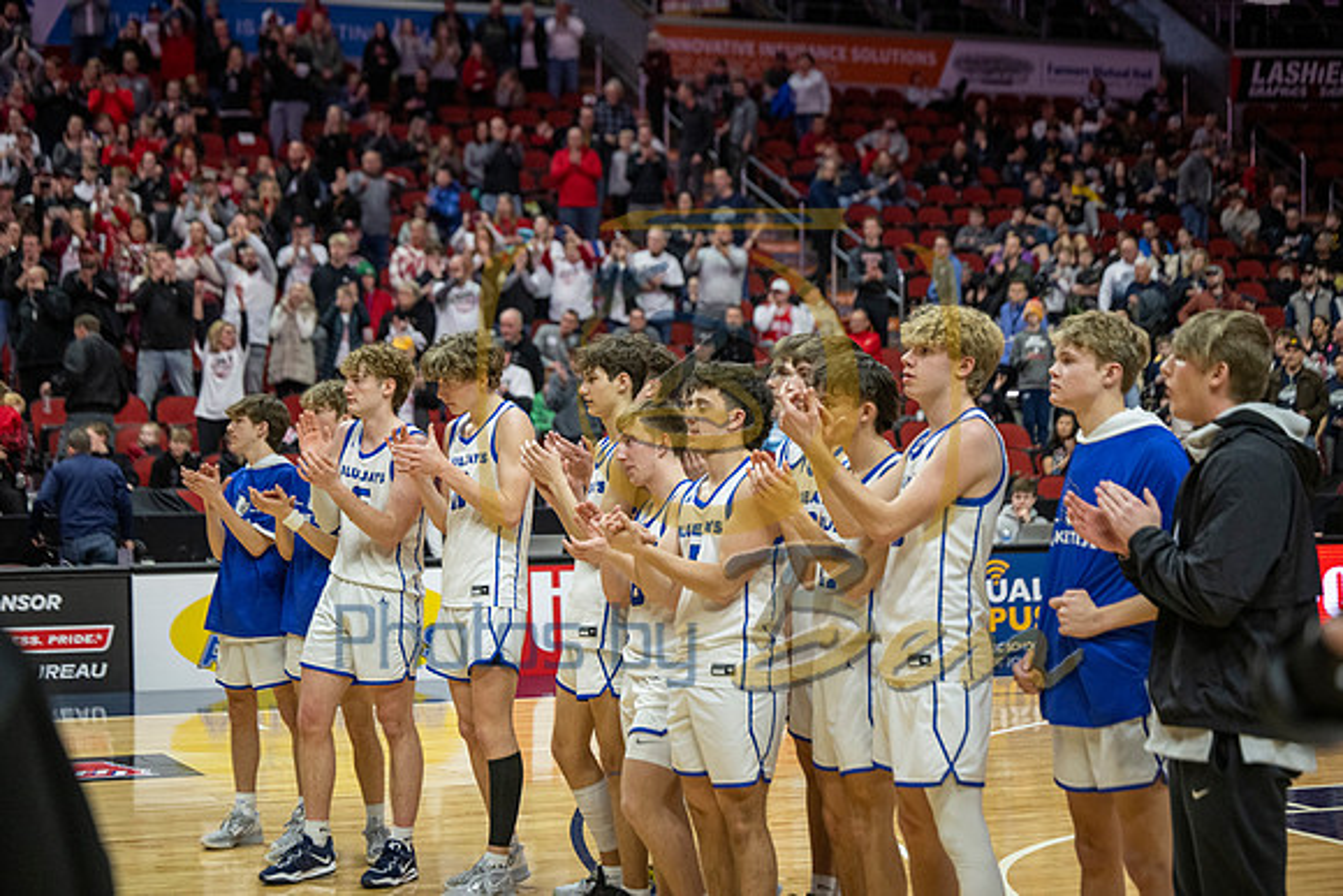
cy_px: 448
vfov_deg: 19.5
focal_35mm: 70
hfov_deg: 28.8
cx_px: 672
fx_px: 2612
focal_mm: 70
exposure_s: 1/800
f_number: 2.8
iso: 2500
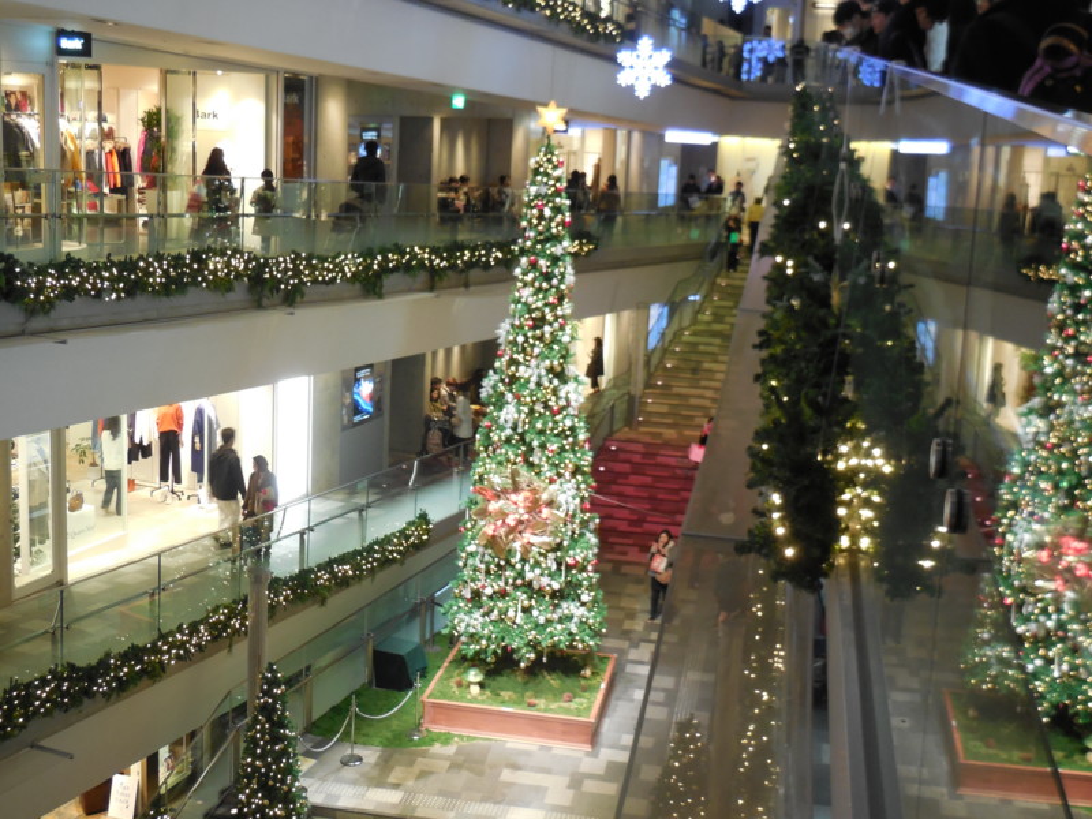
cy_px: 410
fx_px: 1451
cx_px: 546
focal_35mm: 46
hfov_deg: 41.2
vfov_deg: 31.5
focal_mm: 8.2
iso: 400
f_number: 3.8
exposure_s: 1/20
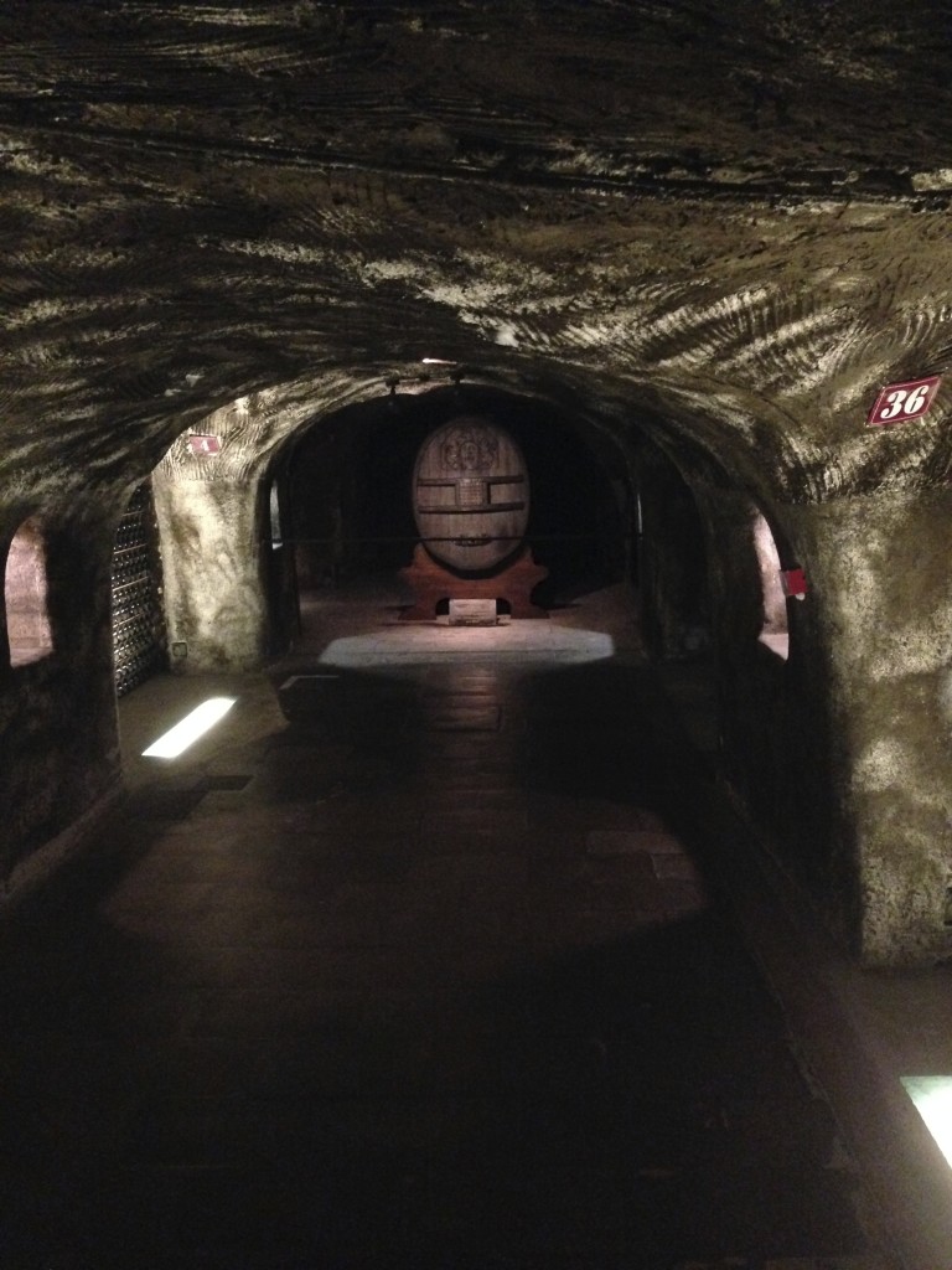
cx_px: 476
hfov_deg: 42.9
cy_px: 635
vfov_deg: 55.4
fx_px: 1210
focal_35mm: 33
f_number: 2.4
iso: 800
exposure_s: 1/15
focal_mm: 4.12
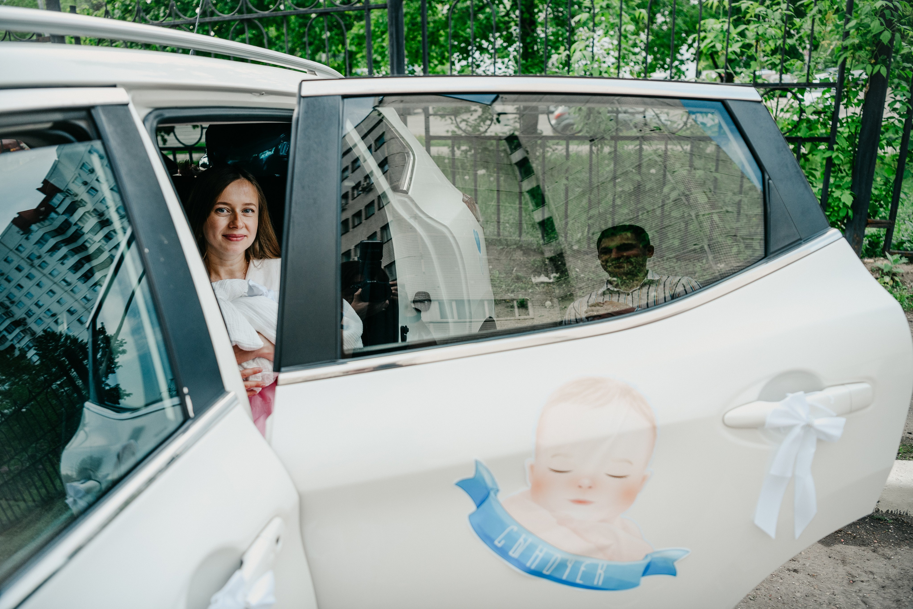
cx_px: 456
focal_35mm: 24
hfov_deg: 73.7
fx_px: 609
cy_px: 304
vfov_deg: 53.1
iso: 500
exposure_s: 1/640
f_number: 3.2
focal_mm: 24
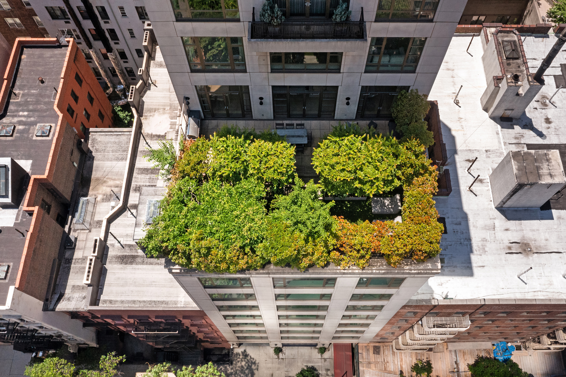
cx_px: 283
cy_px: 188
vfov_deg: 46.4
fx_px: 440
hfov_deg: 65.5
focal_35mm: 28
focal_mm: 10.26
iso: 400
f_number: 8
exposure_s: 1/50
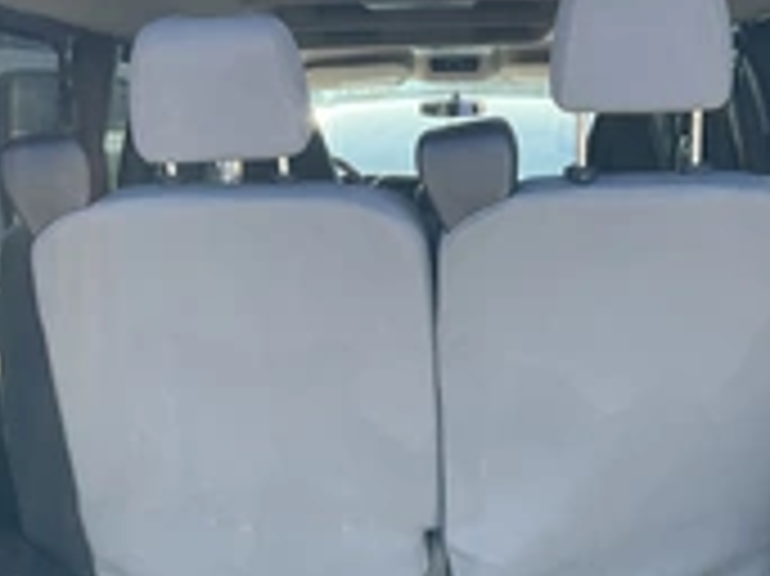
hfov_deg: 28.5
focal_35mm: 68
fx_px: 1512
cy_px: 504
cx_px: 450
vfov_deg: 21.2
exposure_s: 1/270
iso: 25
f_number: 1.8
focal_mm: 3
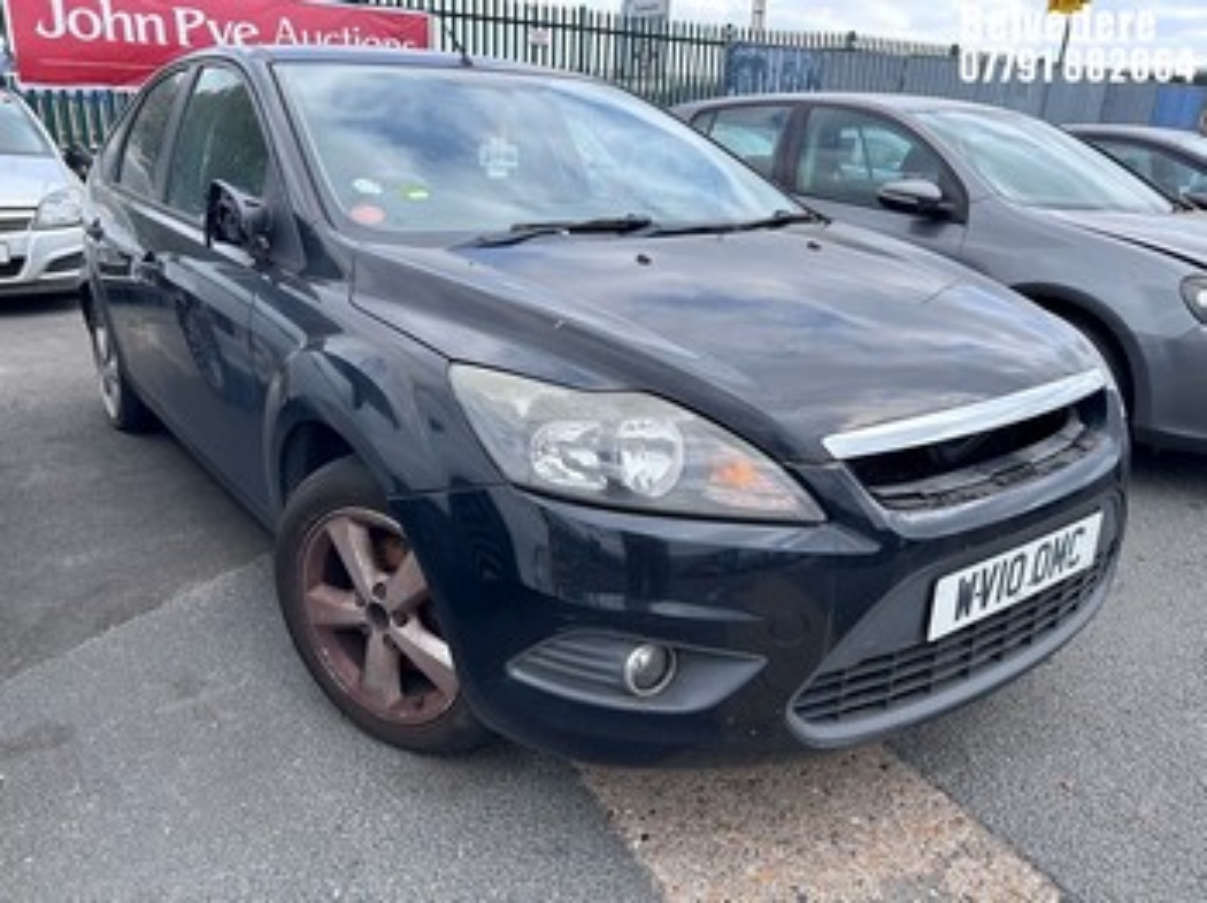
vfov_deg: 53.0
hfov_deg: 67.3
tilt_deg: -20.0
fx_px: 906
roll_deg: -1.9
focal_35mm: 26
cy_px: 452
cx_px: 604
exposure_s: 1/1751
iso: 50
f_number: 1.5
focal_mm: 5.7
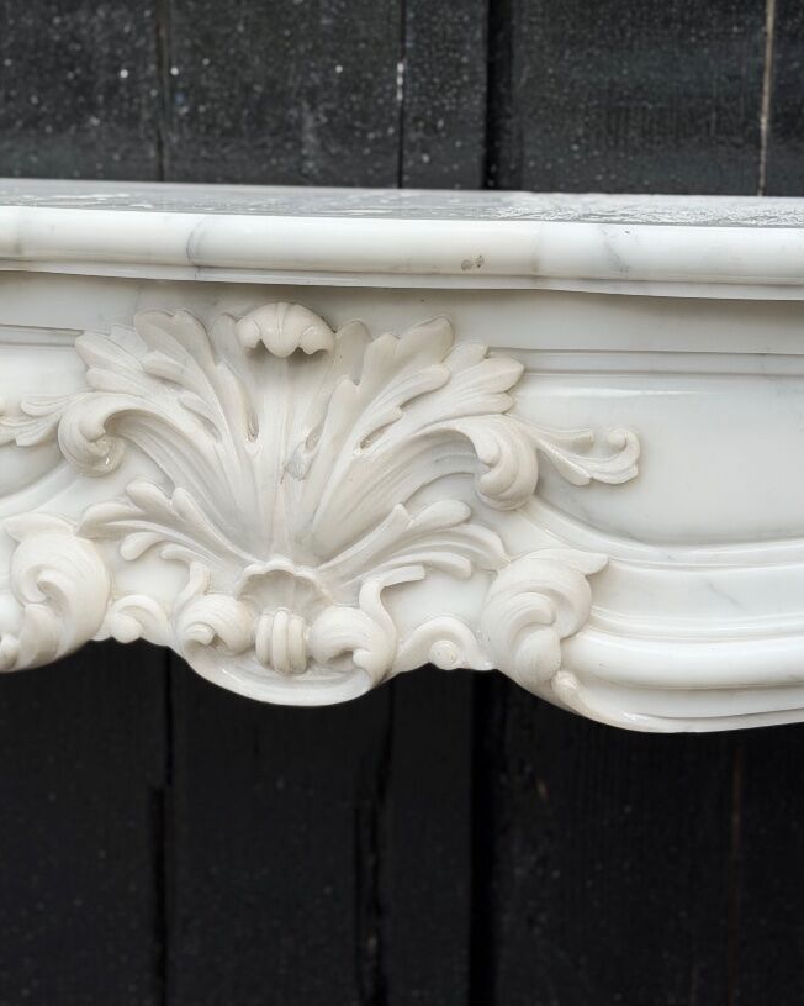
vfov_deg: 27.5
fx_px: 2052
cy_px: 522
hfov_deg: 22.1
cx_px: 296
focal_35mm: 69
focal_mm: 6.76
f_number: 1.78
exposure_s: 1/1608
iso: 64
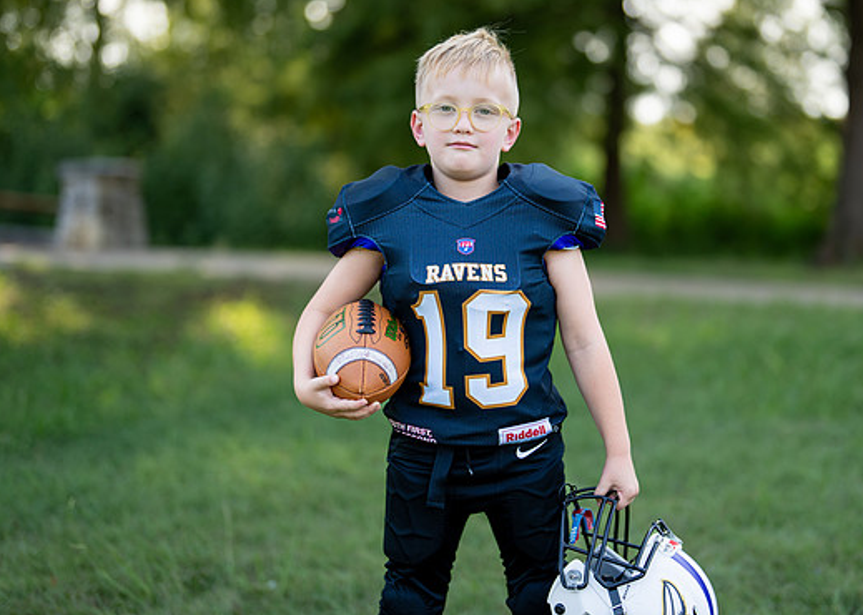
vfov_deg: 19.8
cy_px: 238
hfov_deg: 27.5
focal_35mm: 72
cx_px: 504
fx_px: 1764
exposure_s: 1/1250
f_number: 1.2
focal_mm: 50
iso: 100
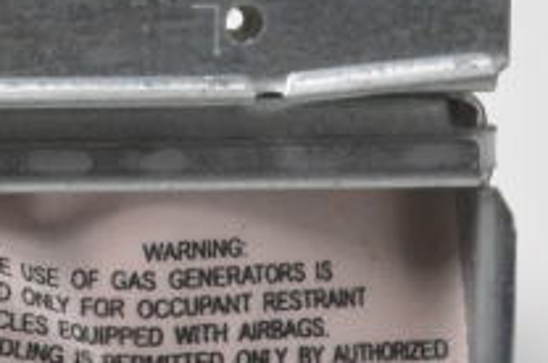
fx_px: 4940
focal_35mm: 325
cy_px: 126
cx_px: -598
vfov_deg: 4.2
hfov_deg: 6.2
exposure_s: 1/320
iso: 2000
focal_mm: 44
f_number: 7.1
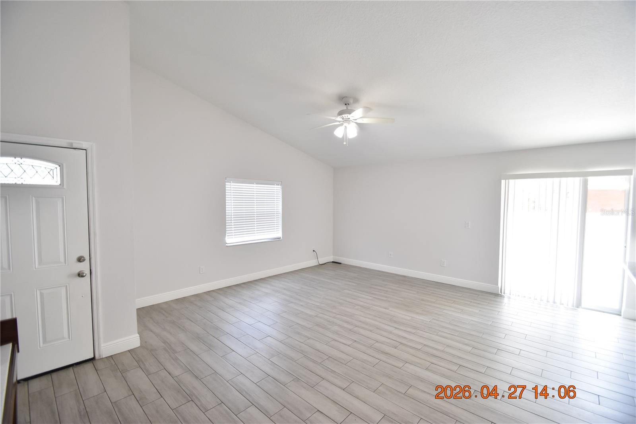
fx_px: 265
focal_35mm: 15
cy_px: 212
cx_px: 318
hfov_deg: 100.4
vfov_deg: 77.3
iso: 800
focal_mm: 10
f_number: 3.5
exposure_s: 1/90
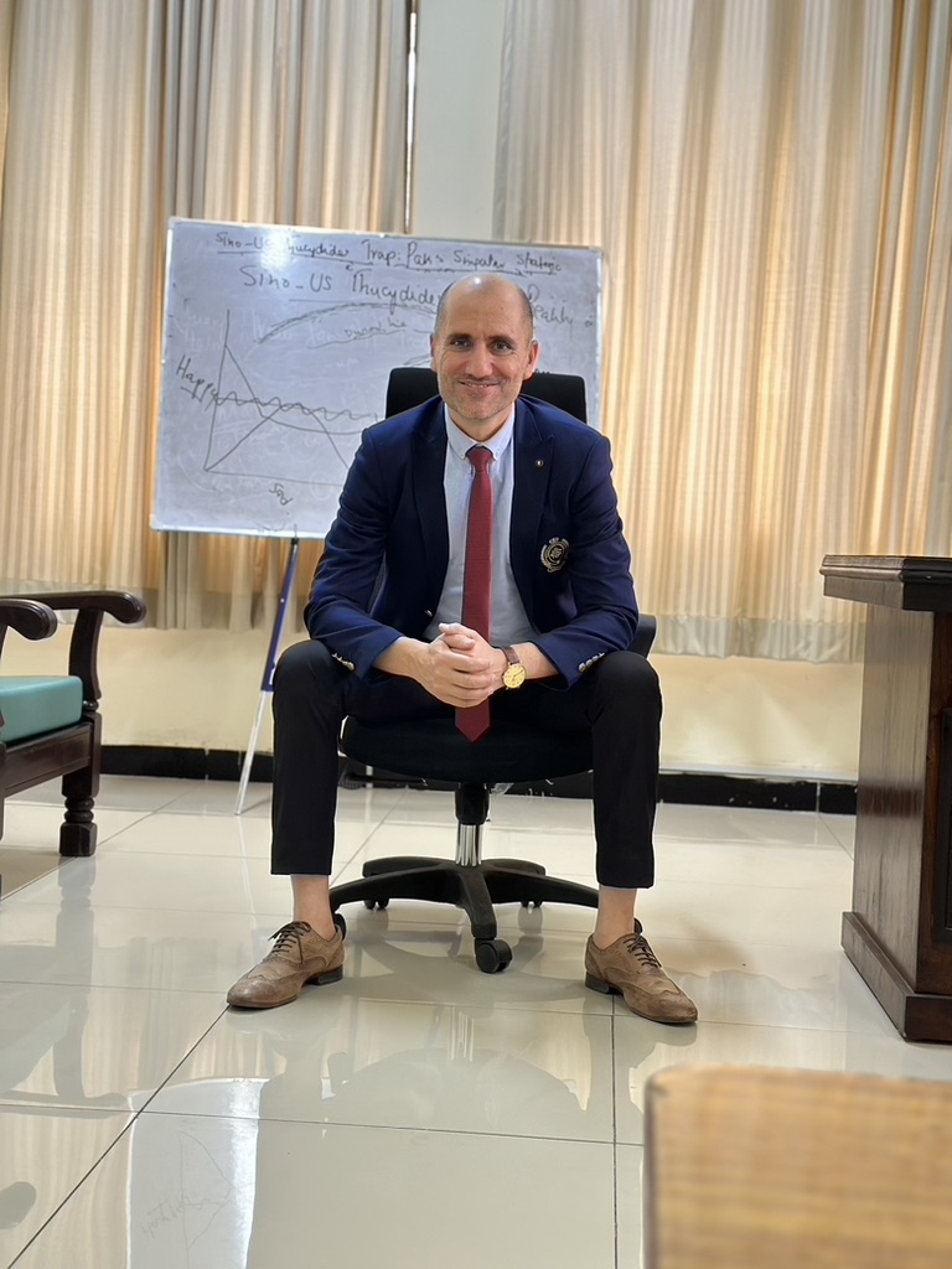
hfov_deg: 30.3
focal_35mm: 48
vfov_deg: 39.7
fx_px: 1760
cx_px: 476
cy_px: 634
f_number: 1.78
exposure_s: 1/50
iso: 200
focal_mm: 6.86
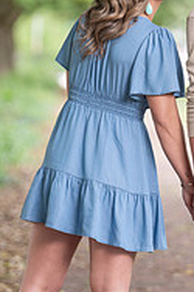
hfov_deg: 2.9
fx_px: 3887
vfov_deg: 4.3
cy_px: 112
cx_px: 168
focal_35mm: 480
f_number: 4
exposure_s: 1/200
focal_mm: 200
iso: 800
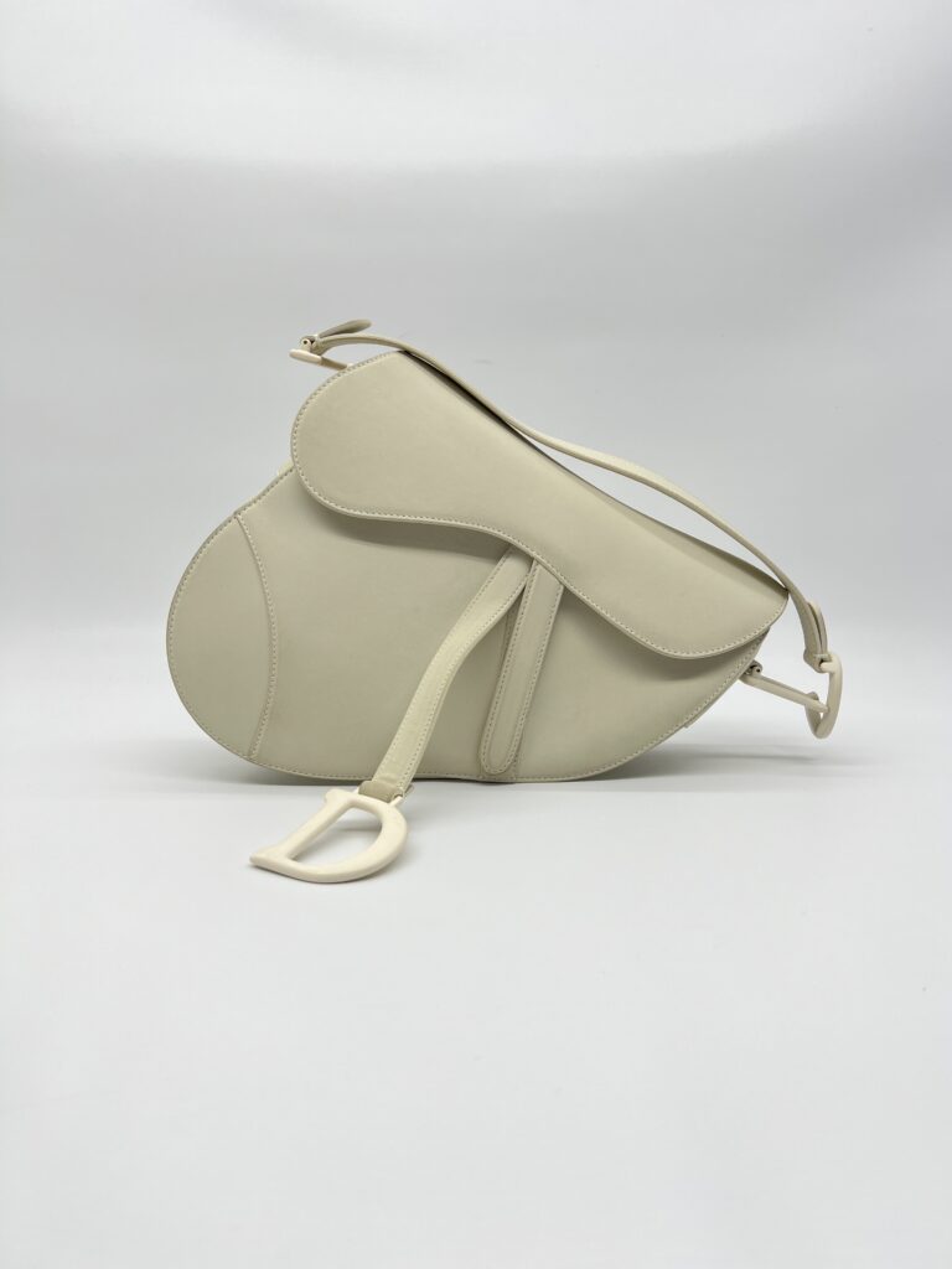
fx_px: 953
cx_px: 476
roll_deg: +0.0
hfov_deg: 53.1
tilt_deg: -10.0
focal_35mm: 26
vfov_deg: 67.3
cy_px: 634
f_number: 1.5
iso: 40
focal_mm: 5.7
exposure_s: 1/214
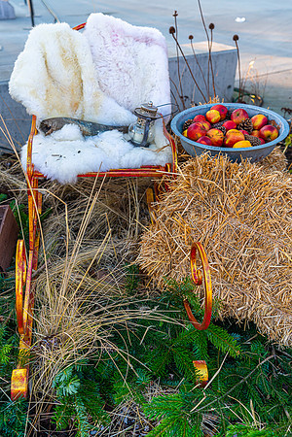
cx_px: 146
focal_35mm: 34
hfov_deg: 38.9
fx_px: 414
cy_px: 218
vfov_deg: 55.8
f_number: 2.8
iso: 320
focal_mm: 34
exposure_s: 1/250
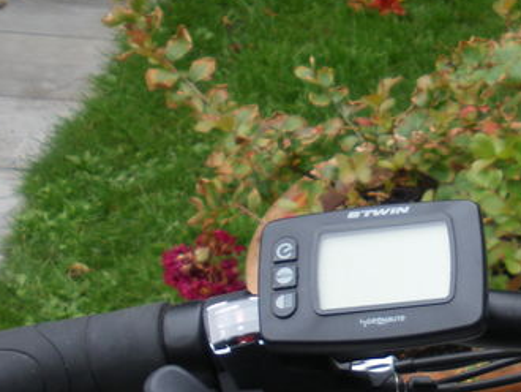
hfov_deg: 16.9
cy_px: 444
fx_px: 1642
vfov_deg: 13.3
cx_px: 688
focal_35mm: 109
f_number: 3.5
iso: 64
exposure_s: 1/80
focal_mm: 6.3
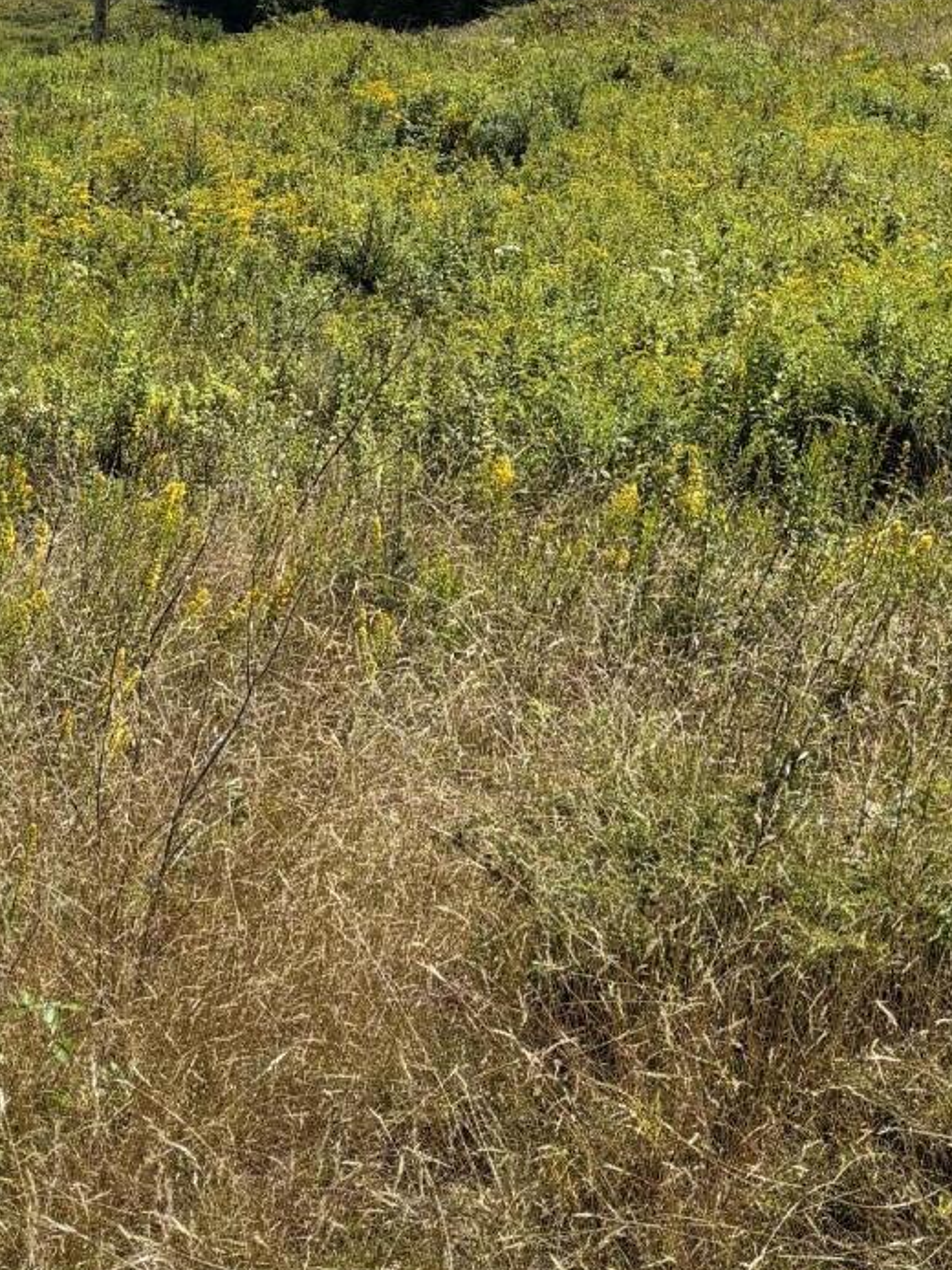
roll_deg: -1.9
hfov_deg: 19.4
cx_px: 165
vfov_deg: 25.2
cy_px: 136
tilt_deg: -4.4
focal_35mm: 75
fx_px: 2749
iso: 50
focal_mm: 5.96
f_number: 1.6
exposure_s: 1/2933
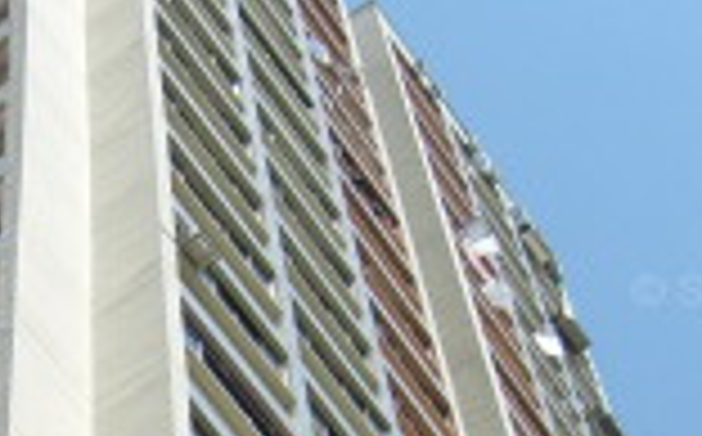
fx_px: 2503
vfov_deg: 9.5
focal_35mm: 131
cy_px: 746
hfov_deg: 15.8
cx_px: 68
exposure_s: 1/350
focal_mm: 5.8
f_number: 7.1
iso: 80
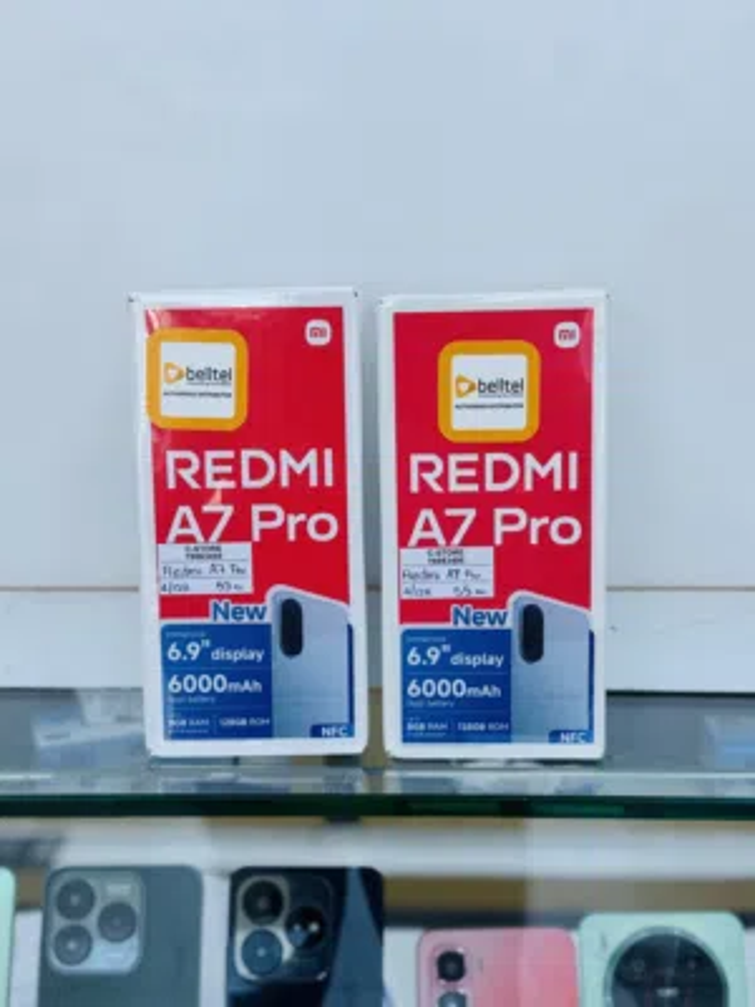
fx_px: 1396
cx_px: 378
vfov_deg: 39.7
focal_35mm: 48
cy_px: 504
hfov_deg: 30.3
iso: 64
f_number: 1.78
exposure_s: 1/588
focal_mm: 6.76
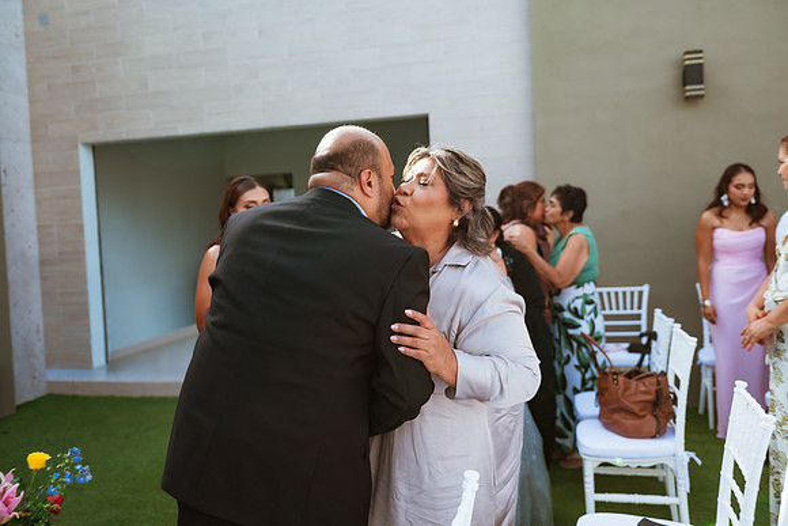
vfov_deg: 41.1
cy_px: 263
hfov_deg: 58.7
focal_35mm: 32
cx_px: 394
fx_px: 701
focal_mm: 32
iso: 100
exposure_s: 1/800
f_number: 2.8
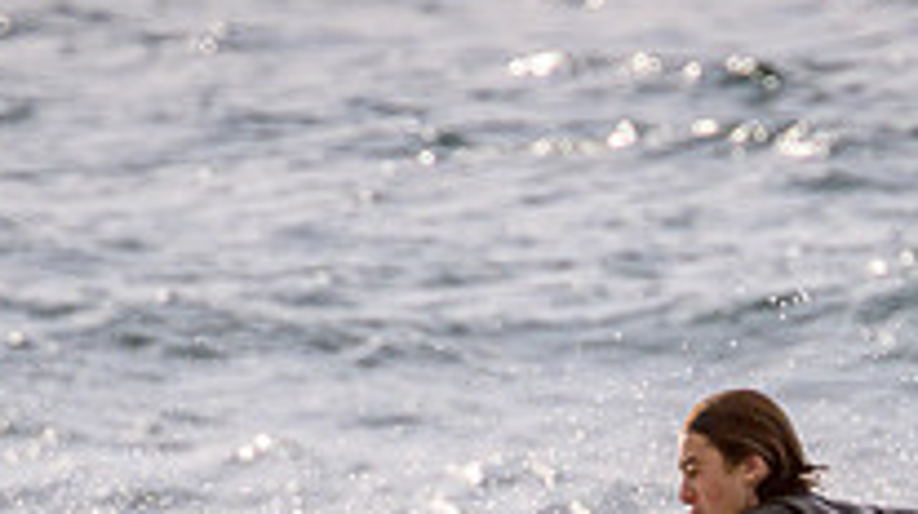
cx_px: 735
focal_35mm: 2437
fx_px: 59267
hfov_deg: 0.9
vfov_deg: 0.5
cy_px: 697
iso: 640
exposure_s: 1/2000
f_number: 11
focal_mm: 800
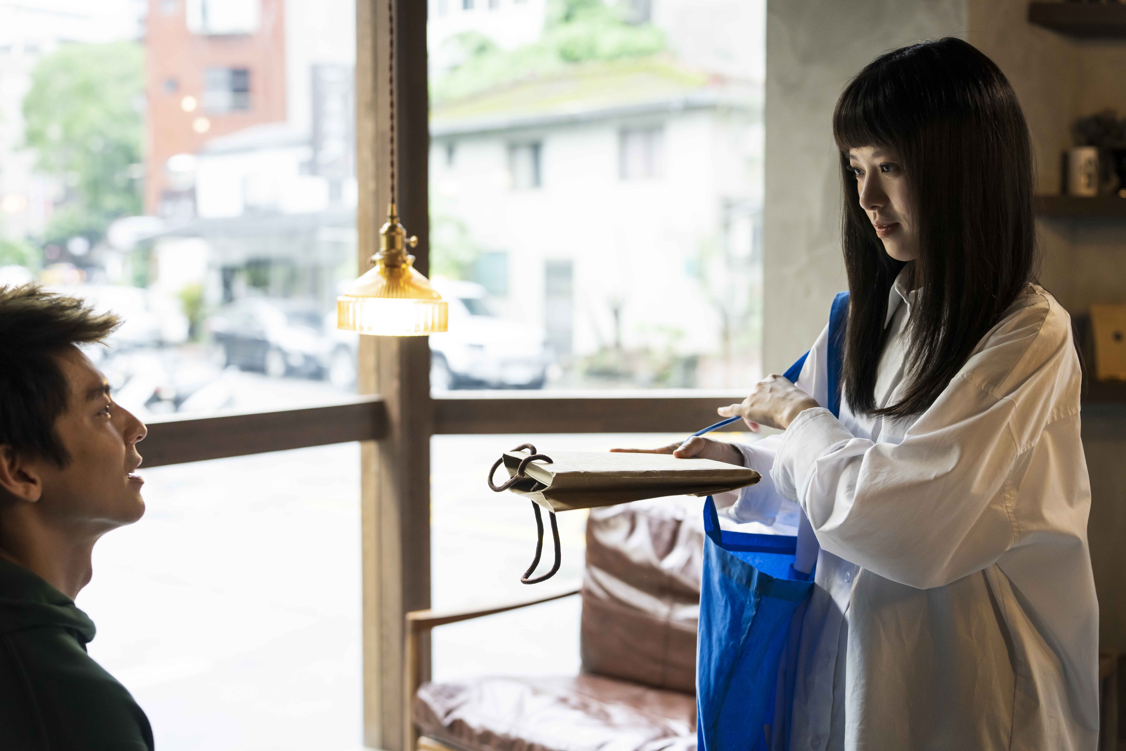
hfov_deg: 41.1
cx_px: 563
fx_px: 1501
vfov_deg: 28.1
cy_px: 376
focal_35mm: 48
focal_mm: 48
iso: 1250
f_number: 2.8
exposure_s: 1/200
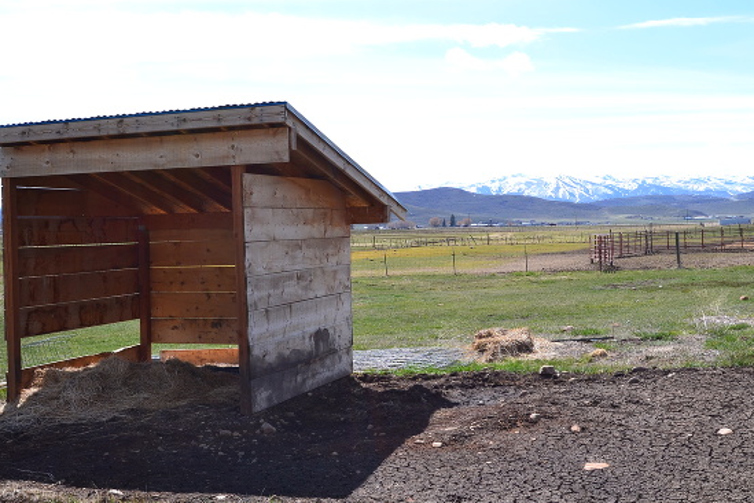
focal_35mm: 42
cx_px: 416
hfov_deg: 46.3
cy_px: 223
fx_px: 880
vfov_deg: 31.9
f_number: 11
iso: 400
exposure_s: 1/500
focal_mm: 24
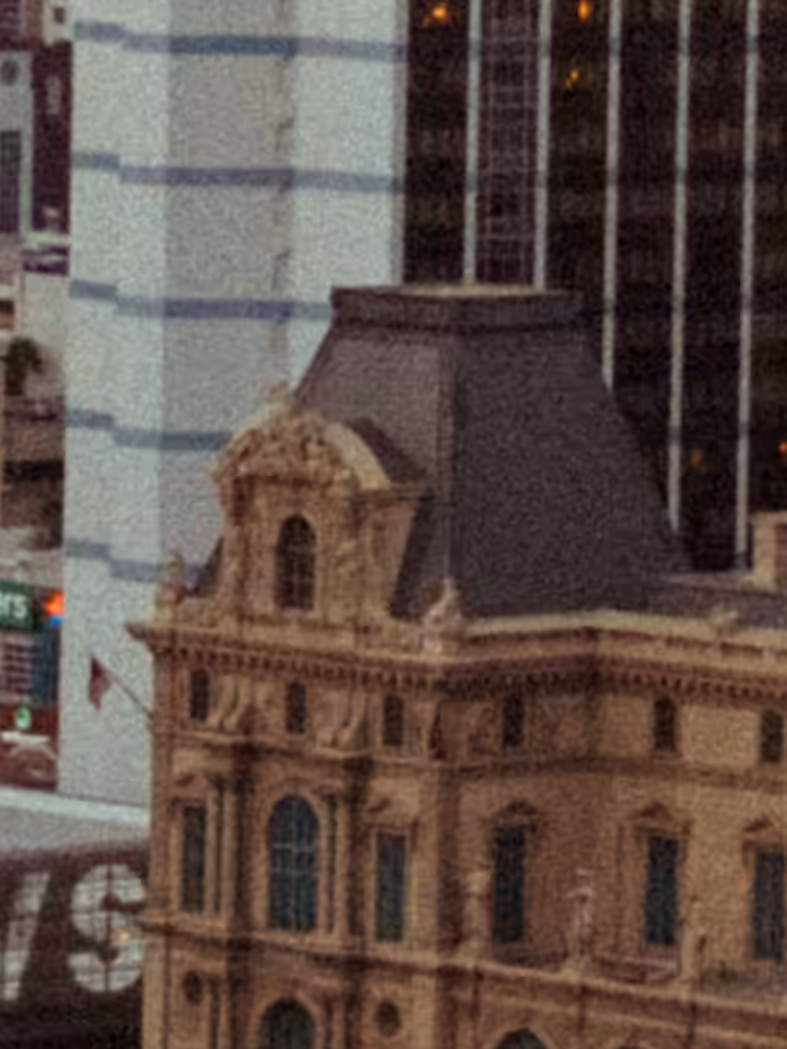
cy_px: -298
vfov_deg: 5.3
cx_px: 640
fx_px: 11246
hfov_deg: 4.0
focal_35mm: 371
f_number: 2
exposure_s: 1/1900
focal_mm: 35
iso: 1600
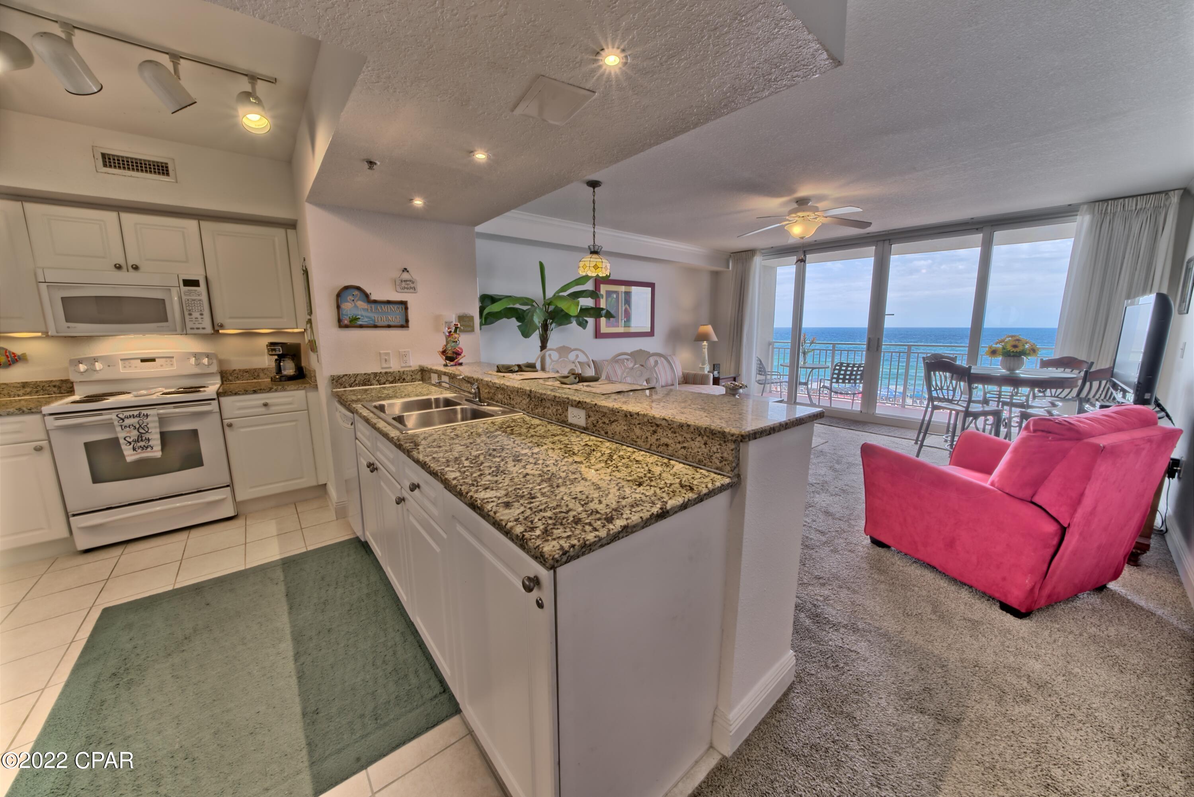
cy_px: 398
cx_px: 597
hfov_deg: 112.6
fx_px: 398
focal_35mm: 12
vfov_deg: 90.0
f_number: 19
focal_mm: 12
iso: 200
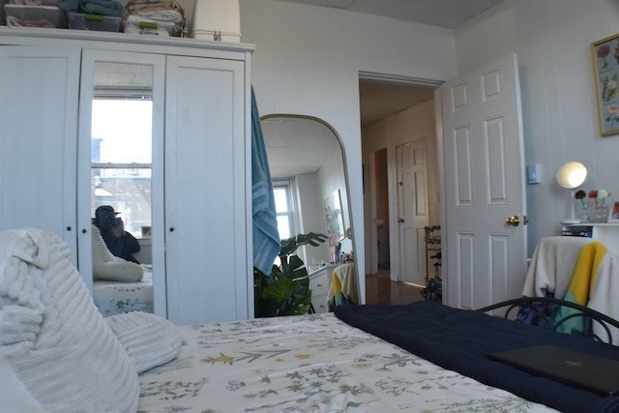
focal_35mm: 33
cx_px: 310
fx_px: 568
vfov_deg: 40.0
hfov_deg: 57.2
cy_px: 206
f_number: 11
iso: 800
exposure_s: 1/50
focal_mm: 22
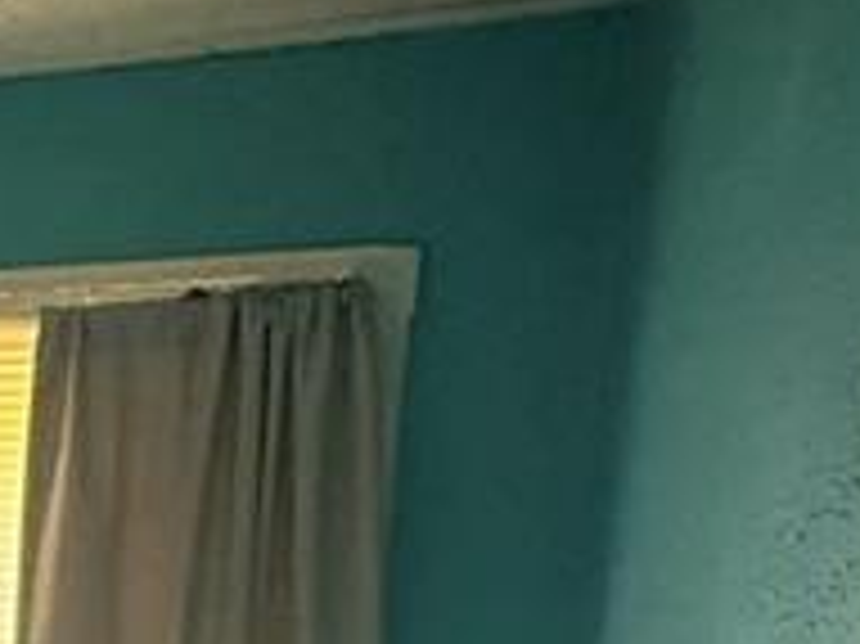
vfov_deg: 17.5
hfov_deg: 20.3
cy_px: 982
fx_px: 1862
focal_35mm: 75
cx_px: -594
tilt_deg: -8.2
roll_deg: -0.3
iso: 1000
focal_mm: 2.22
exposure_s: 1/40
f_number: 2.2
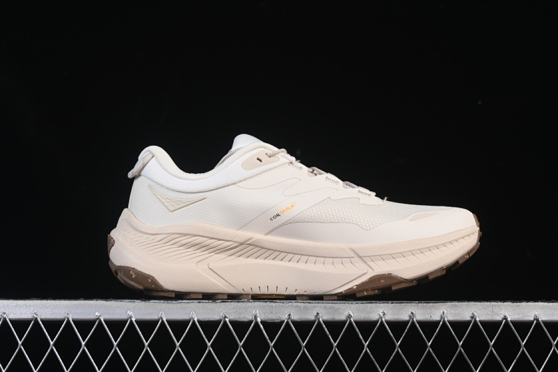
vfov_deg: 18.2
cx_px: 279
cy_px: 186
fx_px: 1162
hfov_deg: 27.0
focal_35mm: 75
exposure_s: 1/80
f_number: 8
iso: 160
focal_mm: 50
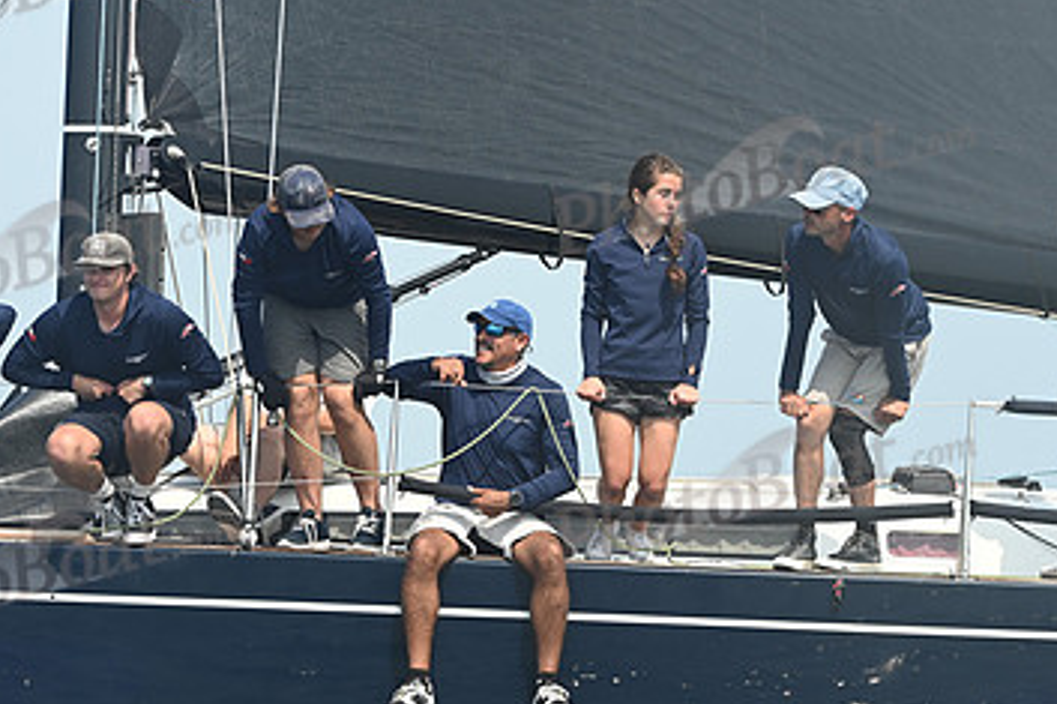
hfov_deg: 13.9
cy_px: 376
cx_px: 401
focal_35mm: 148
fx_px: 4343
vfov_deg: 9.3
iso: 320
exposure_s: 1/1250
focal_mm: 90
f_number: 6.3
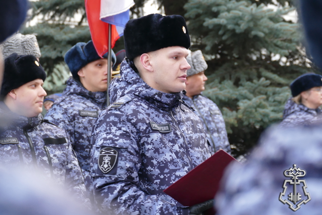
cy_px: 108
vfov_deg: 8.1
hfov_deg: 12.1
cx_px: 161
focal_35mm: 170
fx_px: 1520
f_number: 4
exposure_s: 1/100
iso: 640
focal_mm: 61.93
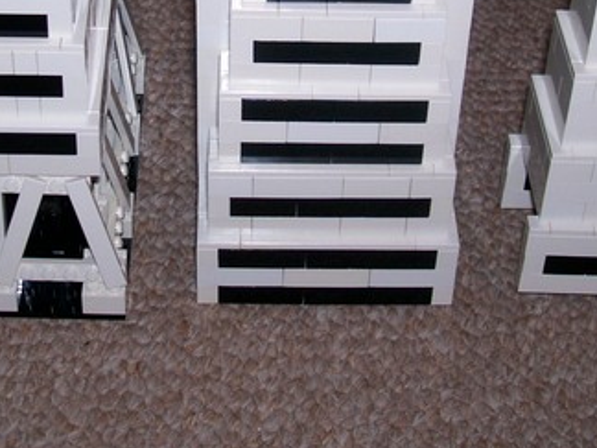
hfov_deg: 23.5
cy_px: 20
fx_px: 1431
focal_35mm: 83
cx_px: 228
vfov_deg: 17.4
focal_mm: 7
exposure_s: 1/68.5
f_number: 2.9
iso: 80
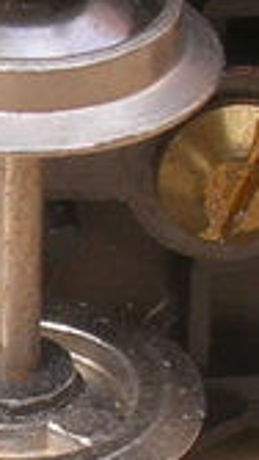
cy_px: 322
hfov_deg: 4.0
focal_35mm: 300
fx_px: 3661
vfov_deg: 7.2
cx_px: -402
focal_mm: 7.7
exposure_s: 1/70.3
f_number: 5.4
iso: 50
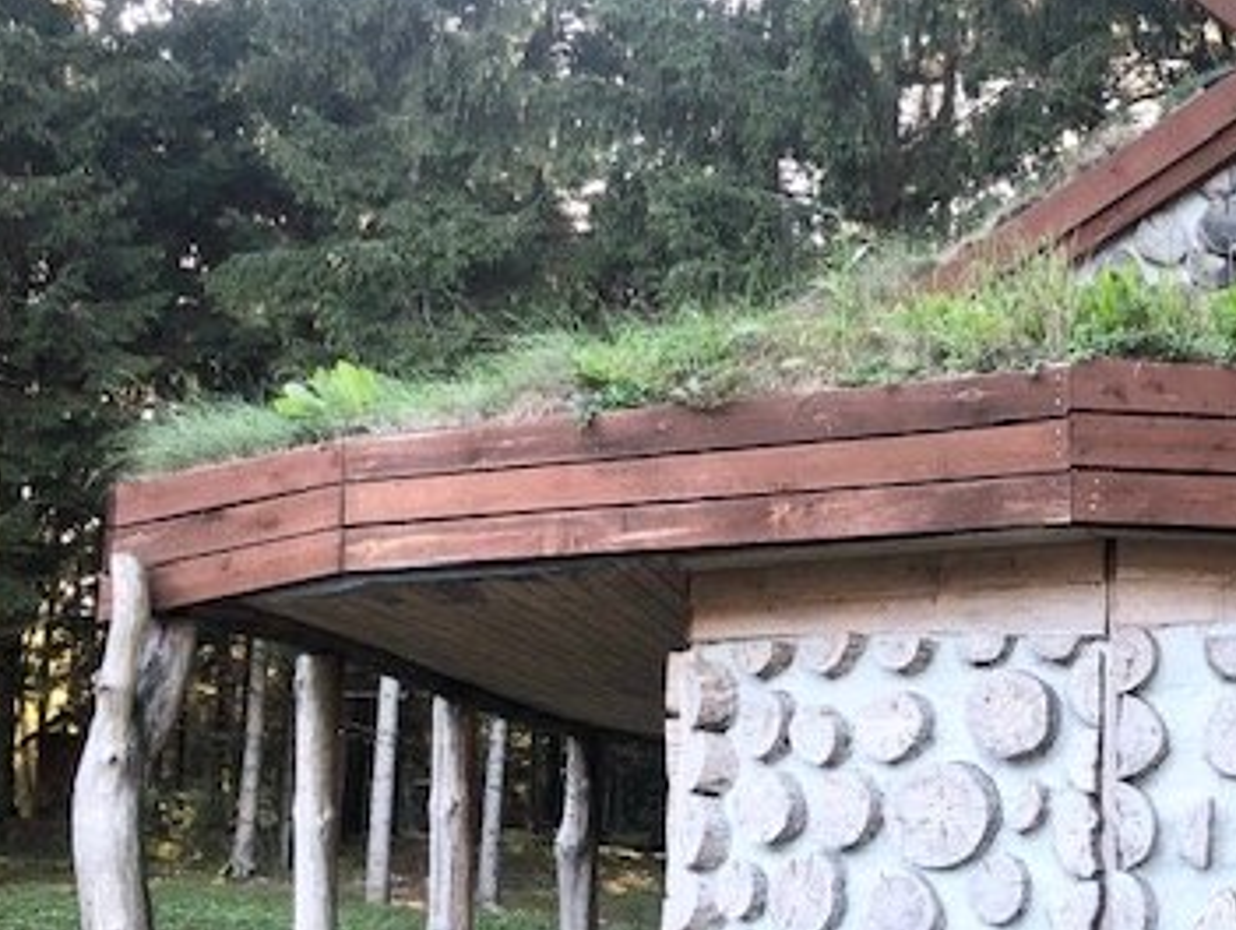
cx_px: 1039
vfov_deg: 28.2
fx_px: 1823
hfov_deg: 35.9
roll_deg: -0.7
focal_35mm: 51
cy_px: 708
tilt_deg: +4.8
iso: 50
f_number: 1.8
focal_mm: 4
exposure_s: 1/120
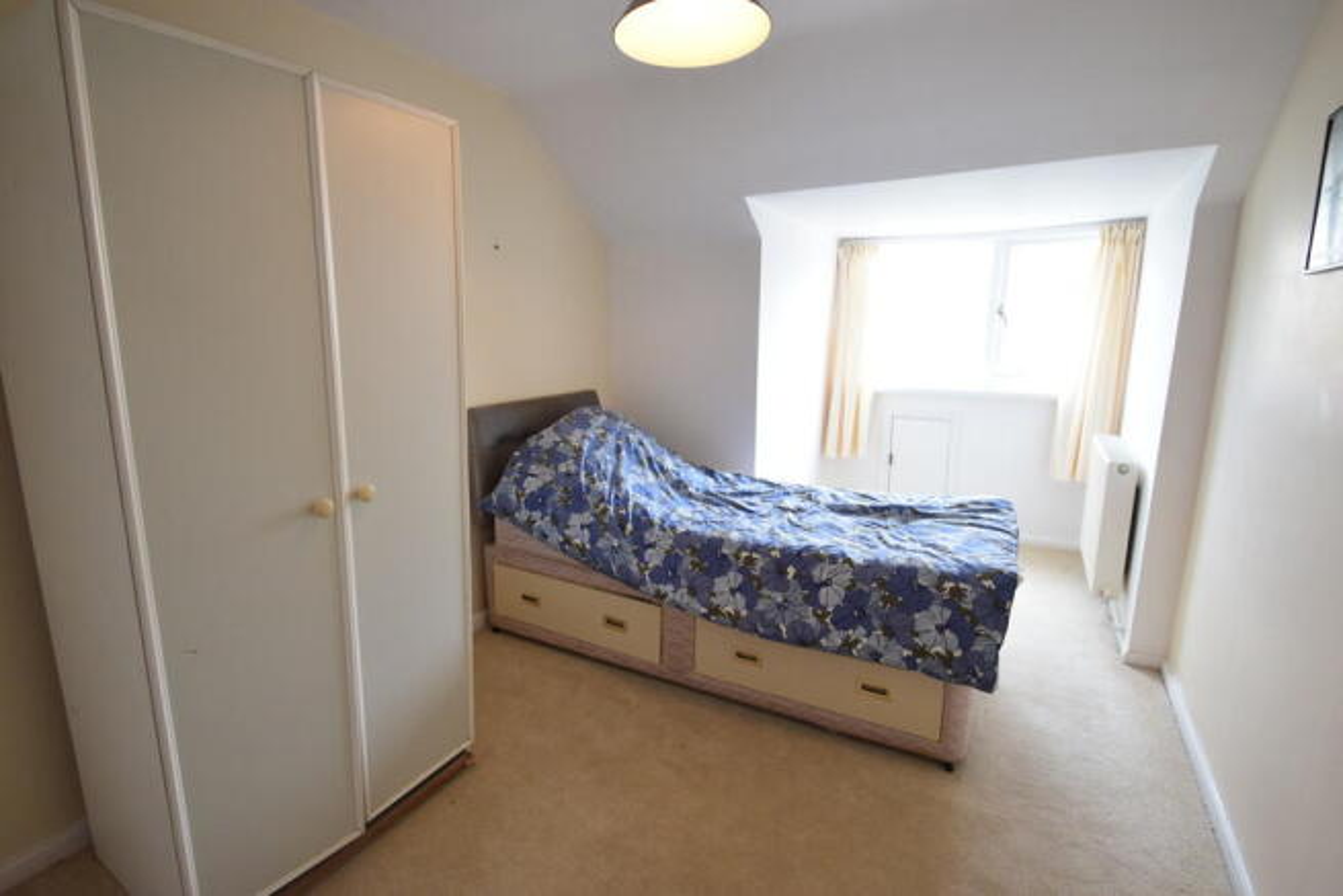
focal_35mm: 15
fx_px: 560
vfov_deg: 77.4
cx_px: 672
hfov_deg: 100.4
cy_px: 448
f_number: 8
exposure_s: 1/60
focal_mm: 10
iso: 1250
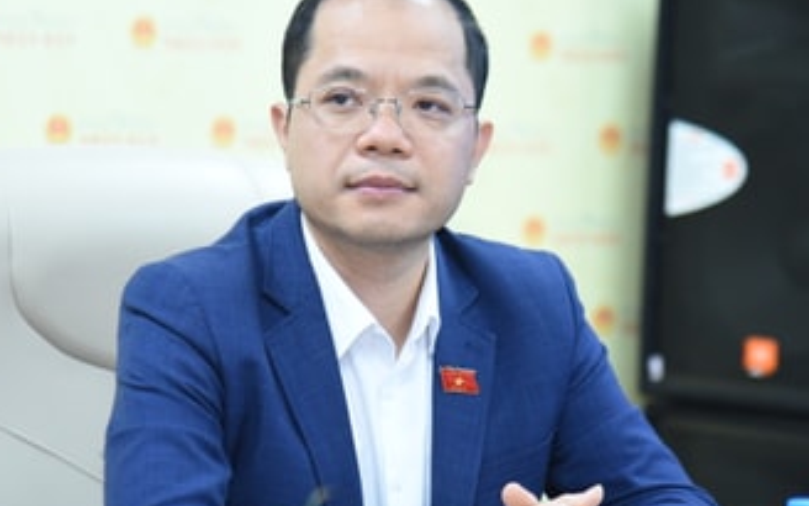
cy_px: 316
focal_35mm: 176
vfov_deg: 7.5
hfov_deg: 11.9
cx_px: 397
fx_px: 3880
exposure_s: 1/250
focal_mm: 105
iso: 2500
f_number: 4
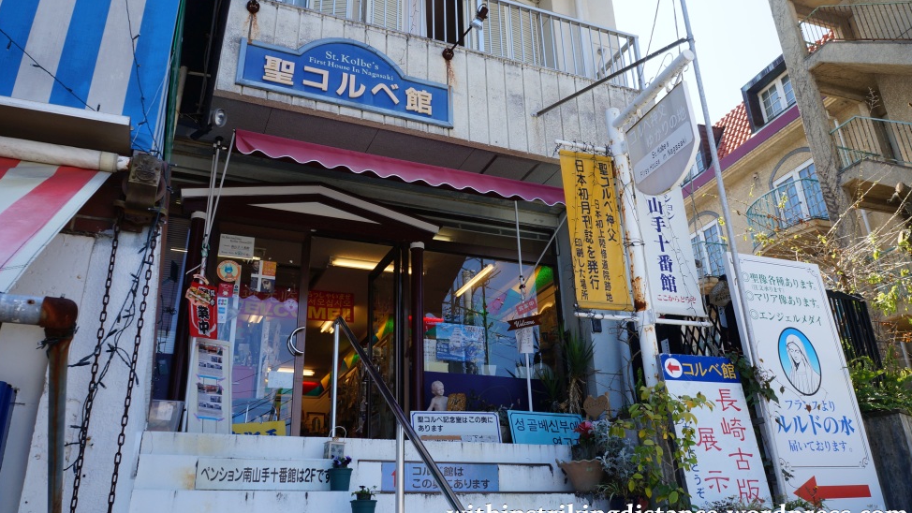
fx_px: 701
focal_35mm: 29
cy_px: 227
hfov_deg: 66.1
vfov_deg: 40.1
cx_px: 459
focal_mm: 18
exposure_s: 1/100
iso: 200
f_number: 11
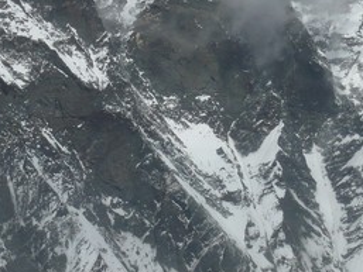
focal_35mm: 245
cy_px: 111
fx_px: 2570
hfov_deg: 8.1
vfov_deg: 6.1
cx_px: 120
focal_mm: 17.4
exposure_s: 1/400
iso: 100
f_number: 14
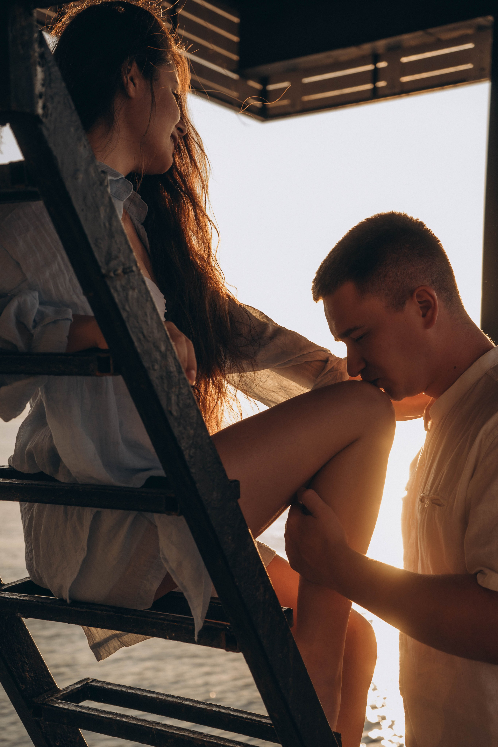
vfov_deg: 35.1
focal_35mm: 57
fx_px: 1183
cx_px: 249
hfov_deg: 23.8
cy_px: 374
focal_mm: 57
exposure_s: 1/500
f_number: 5
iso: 500
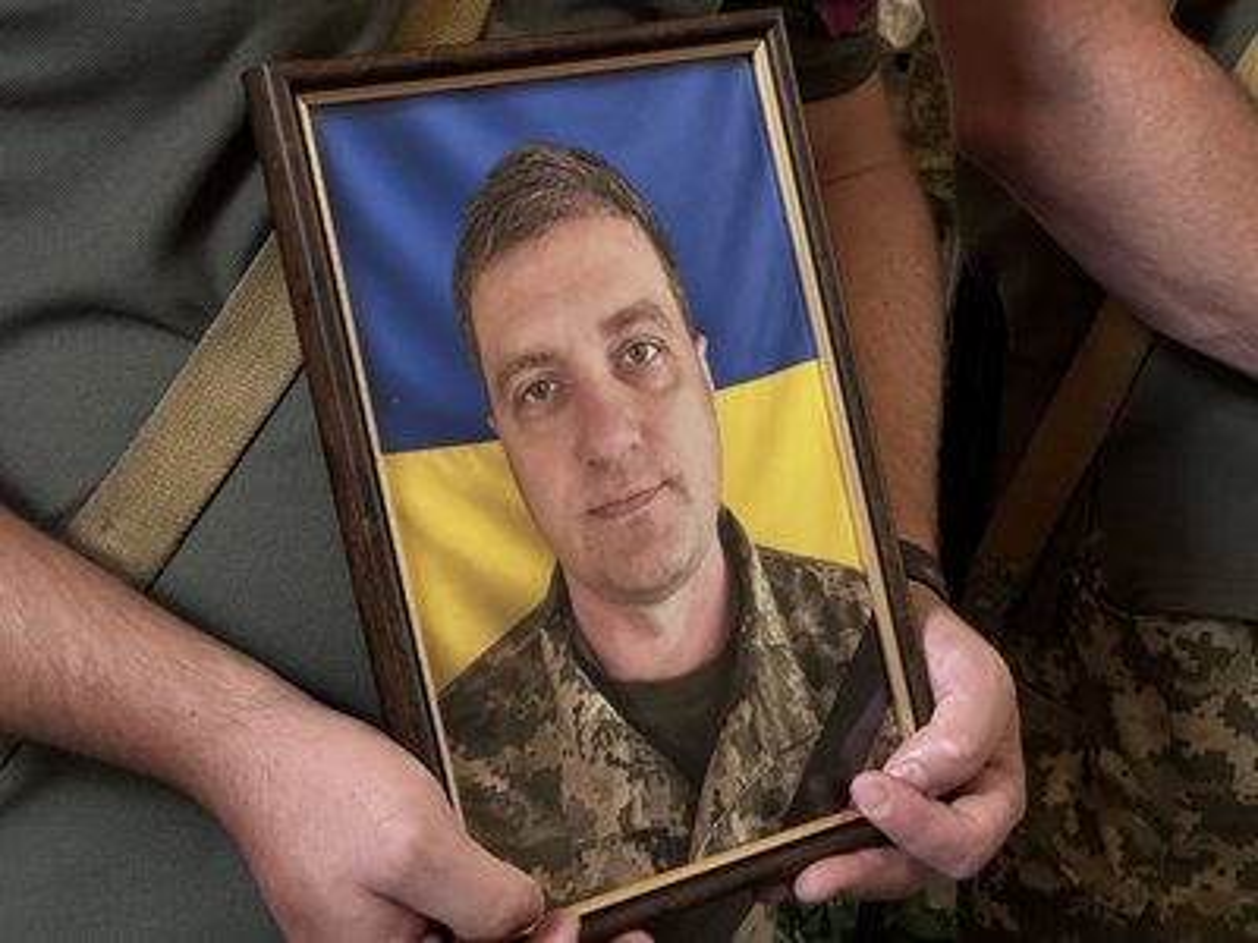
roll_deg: +0.3
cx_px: 629
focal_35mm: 77
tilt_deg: -15.7
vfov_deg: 19.1
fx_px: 2798
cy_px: 472
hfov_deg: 25.3
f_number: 2.8
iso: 640
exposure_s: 1/60
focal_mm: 9
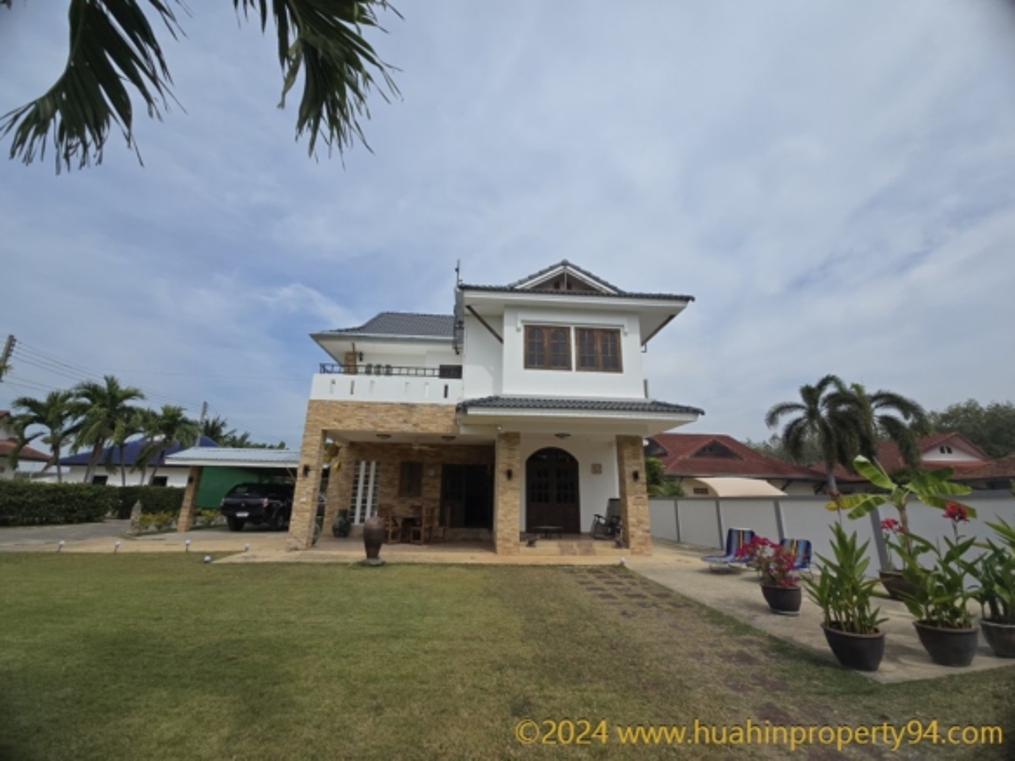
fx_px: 381
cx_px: 508
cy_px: 380
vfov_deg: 89.9
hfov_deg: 106.2
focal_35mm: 13
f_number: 2.2
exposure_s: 1/3521
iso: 50
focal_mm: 2.2
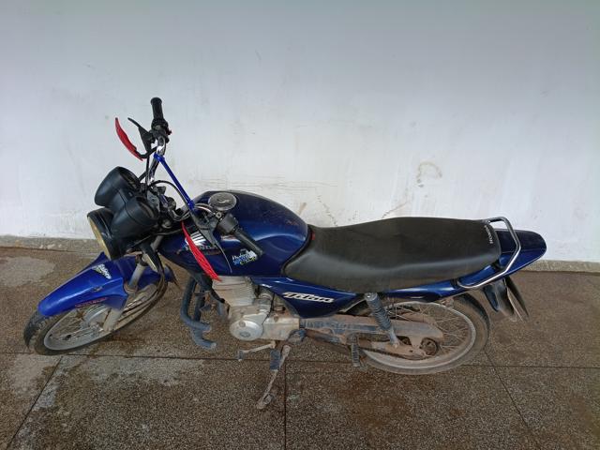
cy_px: 225
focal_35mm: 26
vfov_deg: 53.1
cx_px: 300
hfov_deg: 67.3
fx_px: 451
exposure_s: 1/239
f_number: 1.8
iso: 143
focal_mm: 4.81
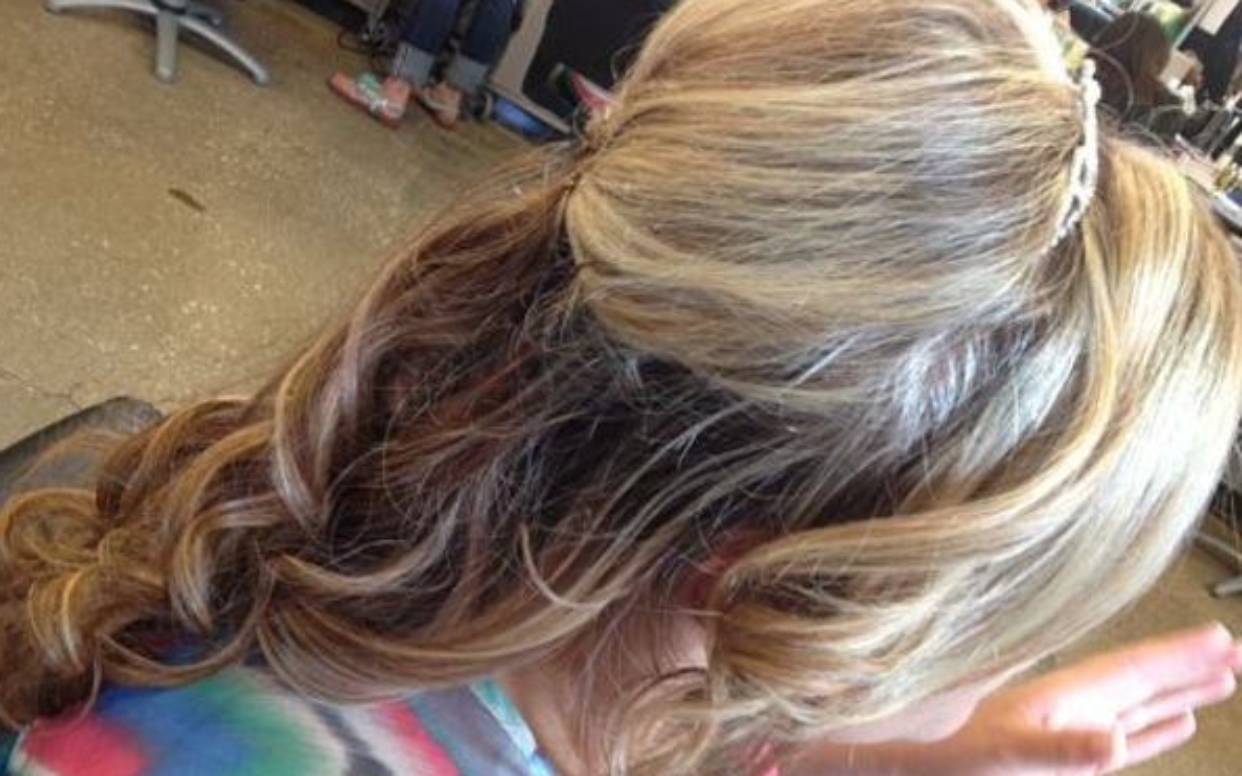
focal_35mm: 40
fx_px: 1354
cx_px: 590
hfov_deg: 49.3
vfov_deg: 32.0
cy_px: 400
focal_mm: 4.28
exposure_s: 1/20
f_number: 2.4
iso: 64
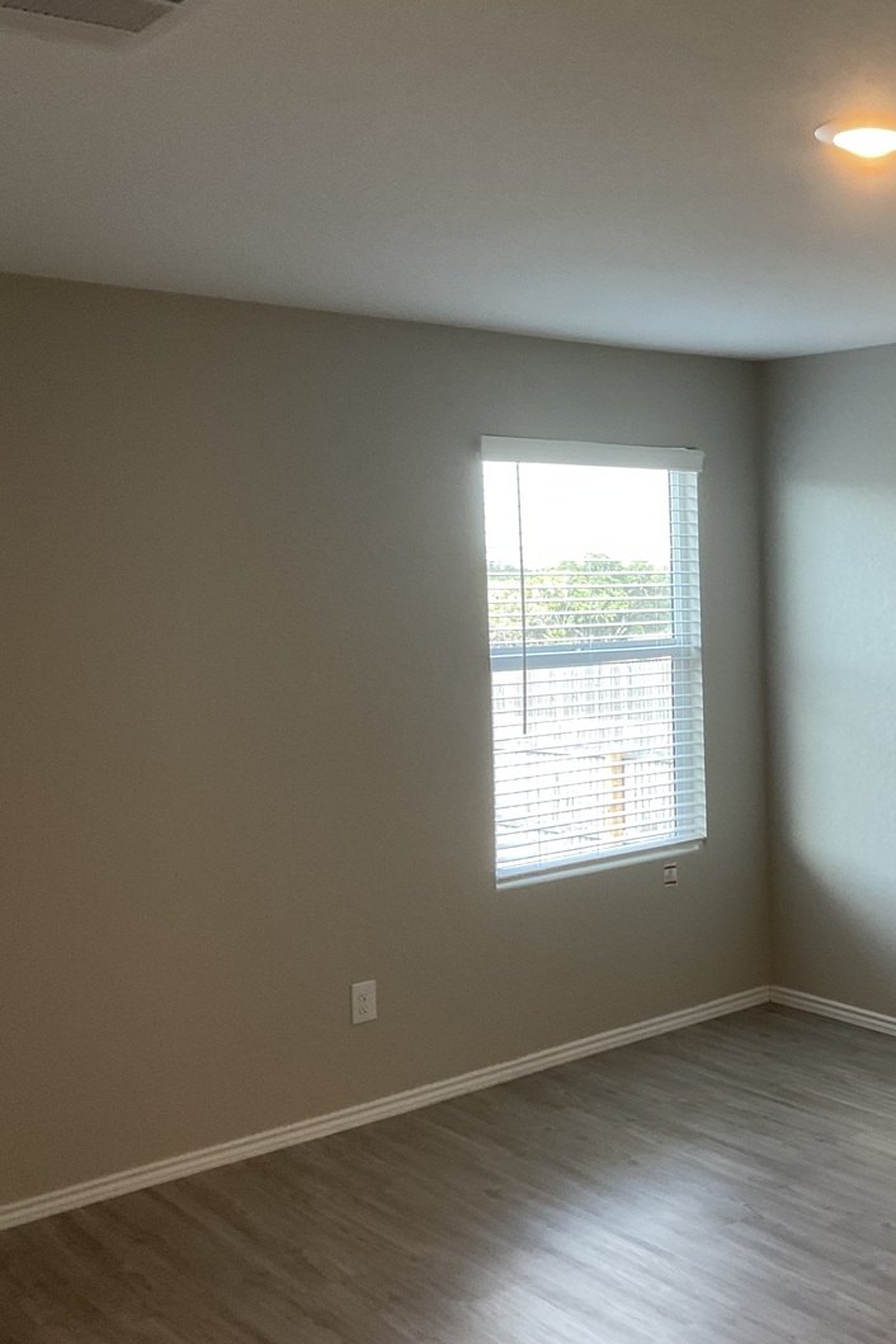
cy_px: 662
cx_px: 893
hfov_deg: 30.4
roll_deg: +0.0
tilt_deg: -3.9
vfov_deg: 47.4
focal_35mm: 41
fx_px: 1531
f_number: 1.8
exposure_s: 1/60
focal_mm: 3
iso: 50
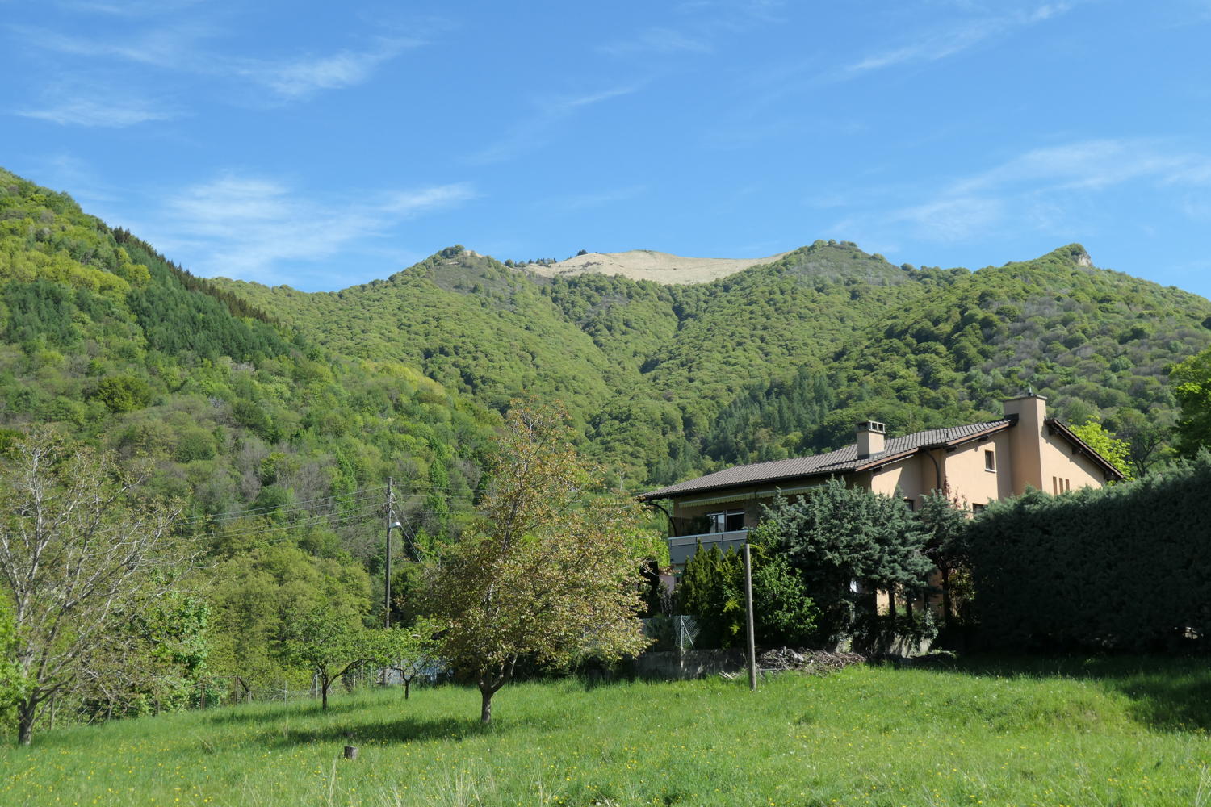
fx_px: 1312
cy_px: 404
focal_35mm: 39
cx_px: 606
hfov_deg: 49.6
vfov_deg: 34.2
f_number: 4.5
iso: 200
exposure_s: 1/800
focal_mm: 14.4
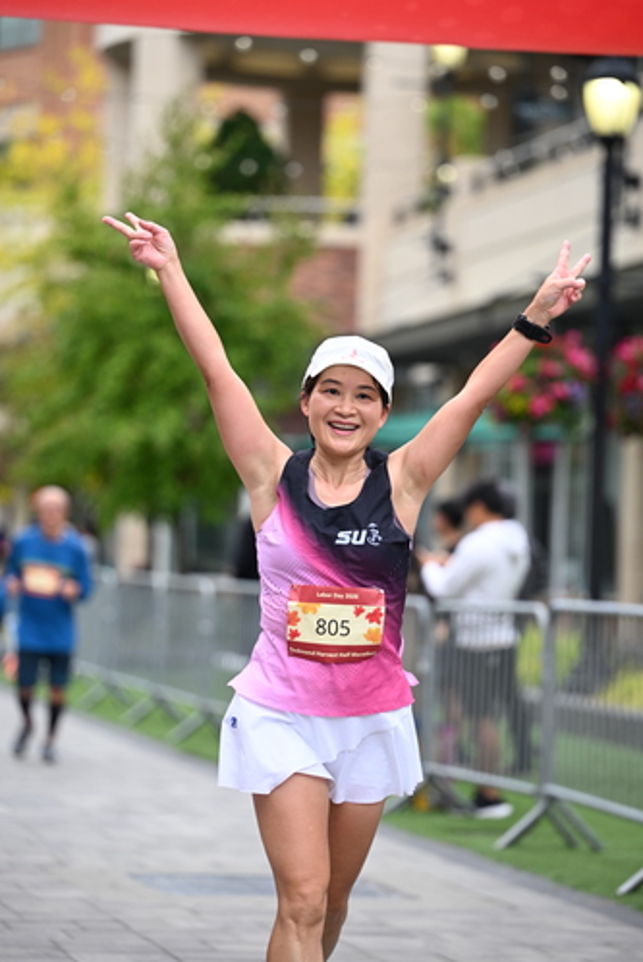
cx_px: 327
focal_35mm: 149
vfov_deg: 13.8
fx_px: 3983
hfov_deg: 9.2
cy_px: 483
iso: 640
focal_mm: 135
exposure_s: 1/2000
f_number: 2.8
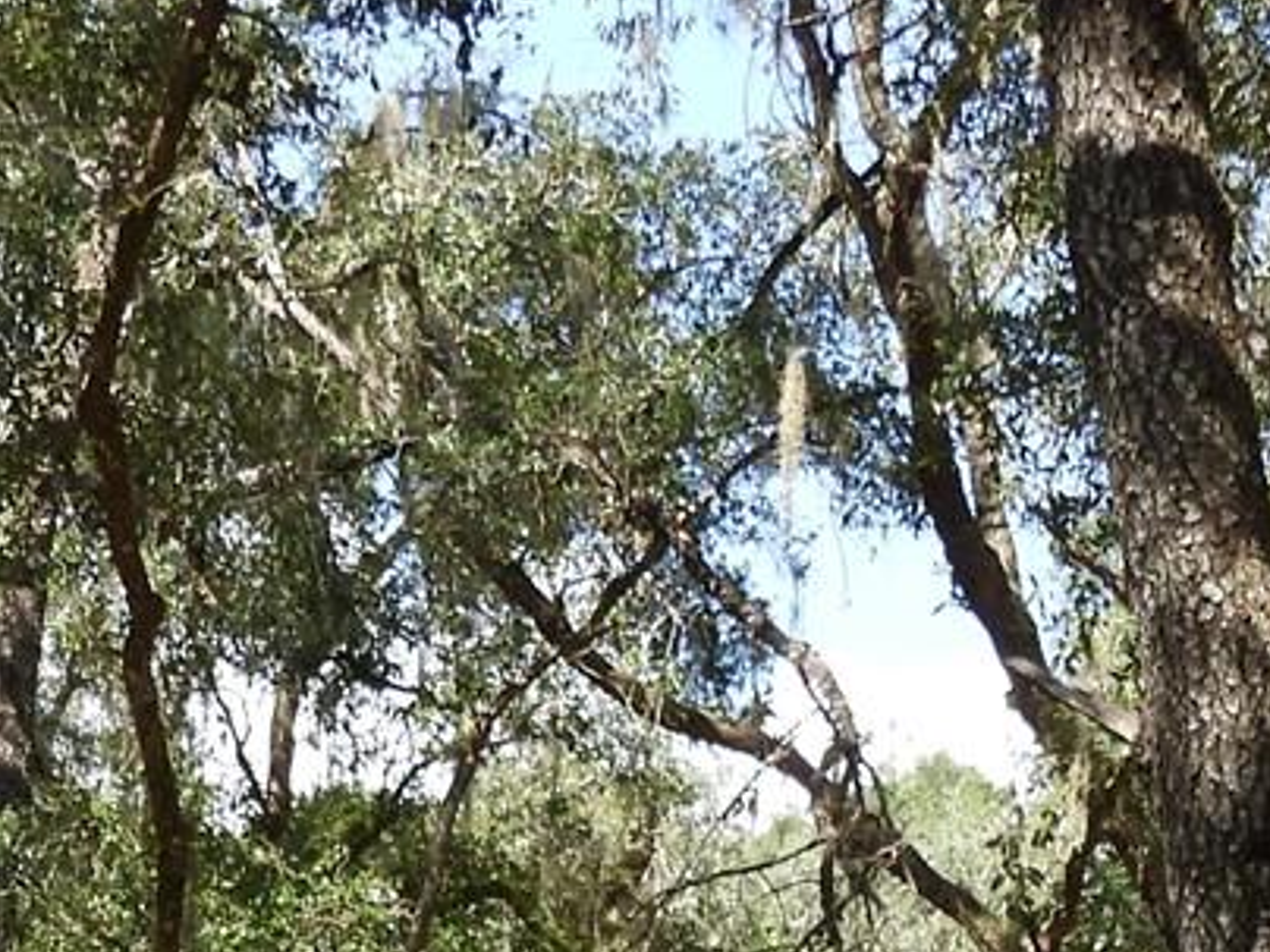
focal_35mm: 95
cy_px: 1797
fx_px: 3485
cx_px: 450
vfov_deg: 13.7
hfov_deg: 20.6
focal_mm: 4.3
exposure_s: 1/400
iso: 100
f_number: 2.8
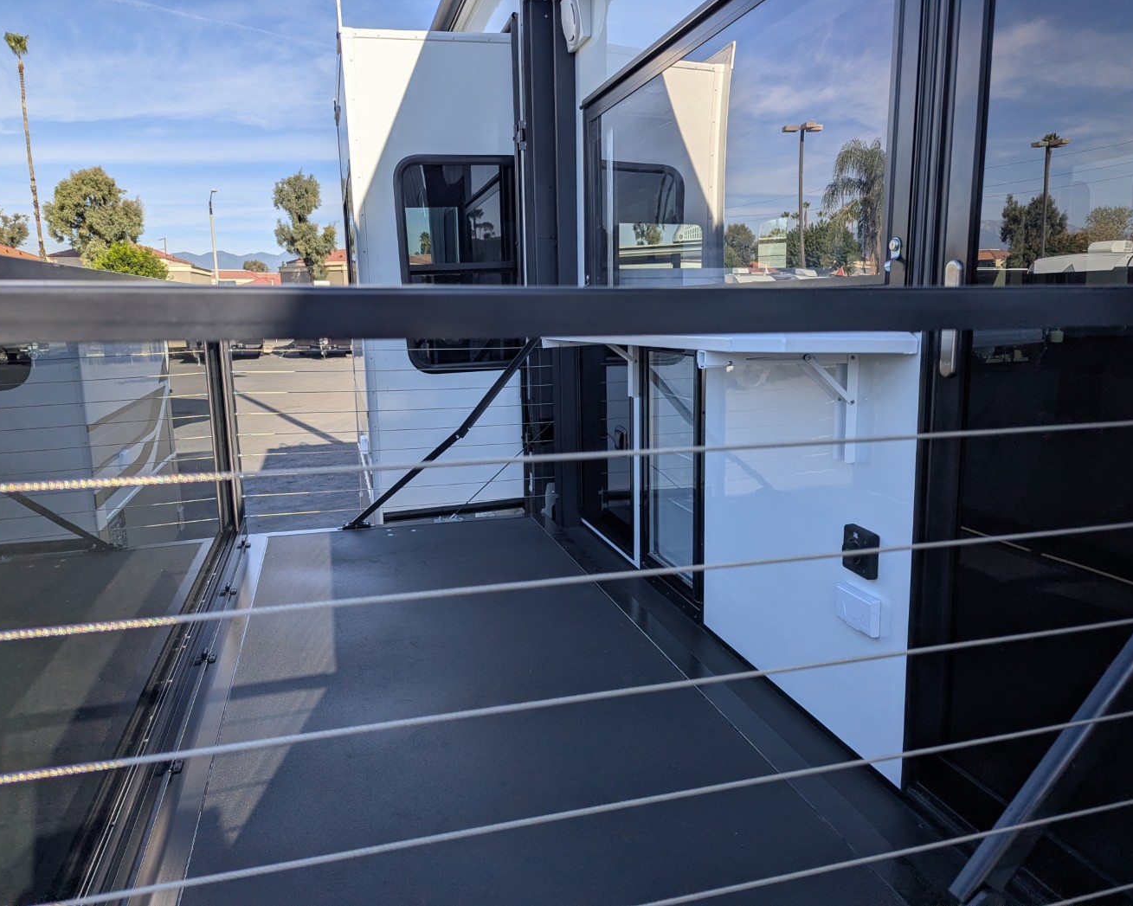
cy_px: 453
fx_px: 838
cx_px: 592
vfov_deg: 56.8
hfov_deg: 68.1
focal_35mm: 25
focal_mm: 6.81
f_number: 1.85
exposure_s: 1/2358
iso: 46
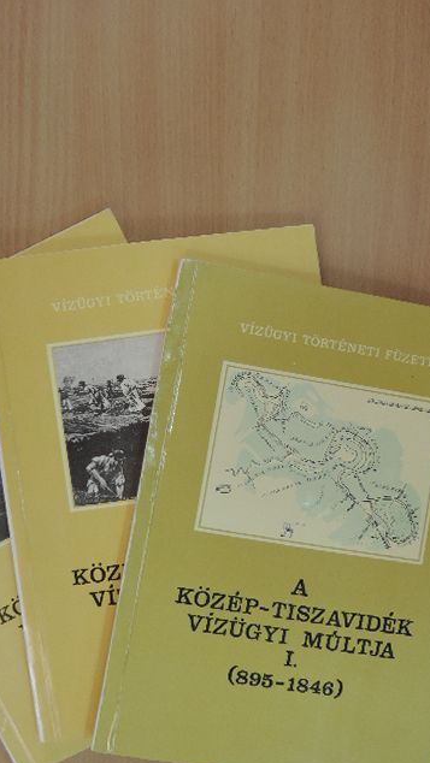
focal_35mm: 33
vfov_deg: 59.5
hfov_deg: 35.5
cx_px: 169
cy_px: 384
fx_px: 668
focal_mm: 5.3
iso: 280
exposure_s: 1/30
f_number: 3.1
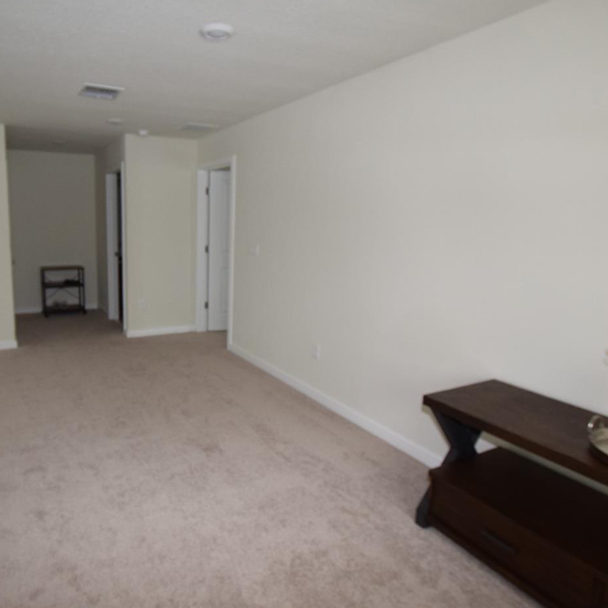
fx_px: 437
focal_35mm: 22
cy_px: 291
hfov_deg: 68.1
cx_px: 214
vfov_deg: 69.6
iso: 800
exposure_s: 1/80
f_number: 4.5
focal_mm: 10
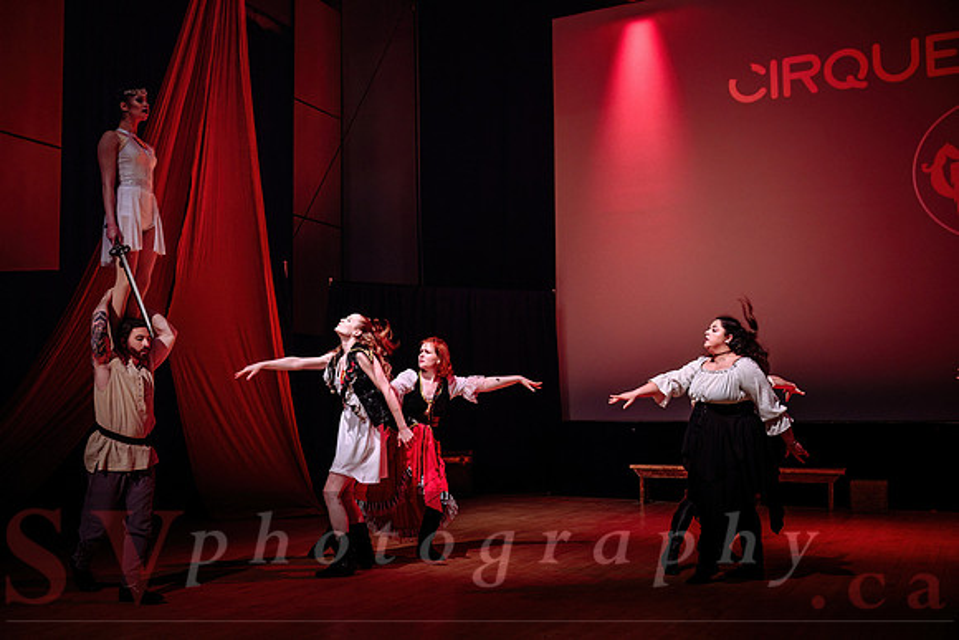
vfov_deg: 34.1
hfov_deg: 49.3
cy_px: 328
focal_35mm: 39
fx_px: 1042
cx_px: 408
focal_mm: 34
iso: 1600
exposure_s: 1/160
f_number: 2.8
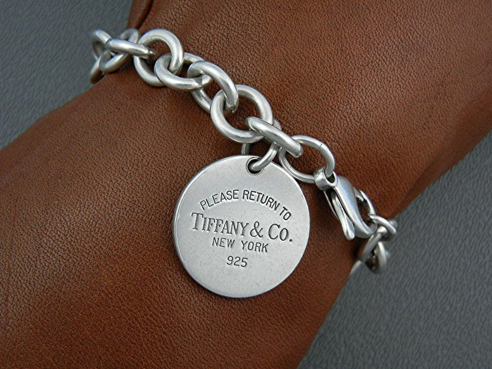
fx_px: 966
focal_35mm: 68
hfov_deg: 28.6
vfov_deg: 21.6
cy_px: 184
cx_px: 246
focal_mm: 12.2
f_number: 4.1
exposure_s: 1/34.4
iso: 400
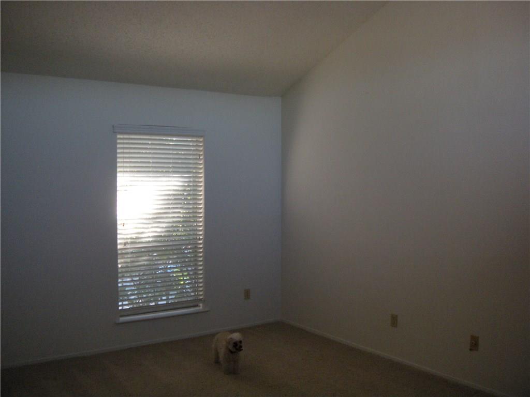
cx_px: 265
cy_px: 198
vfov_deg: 40.7
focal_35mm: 35
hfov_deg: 52.6
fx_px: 536
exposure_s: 1/58.2
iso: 249
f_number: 3.8
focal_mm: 5.9
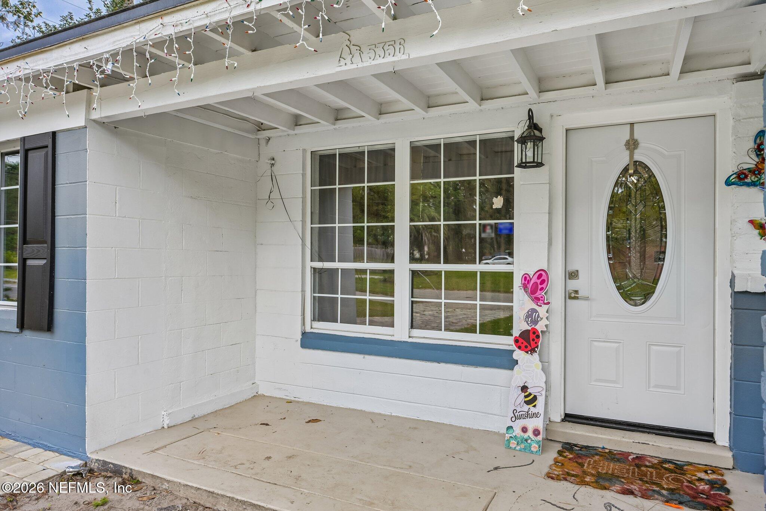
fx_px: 479
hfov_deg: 77.3
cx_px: 383
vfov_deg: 56.1
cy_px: 256
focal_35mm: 22
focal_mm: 22.5
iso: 100
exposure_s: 1/30
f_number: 8
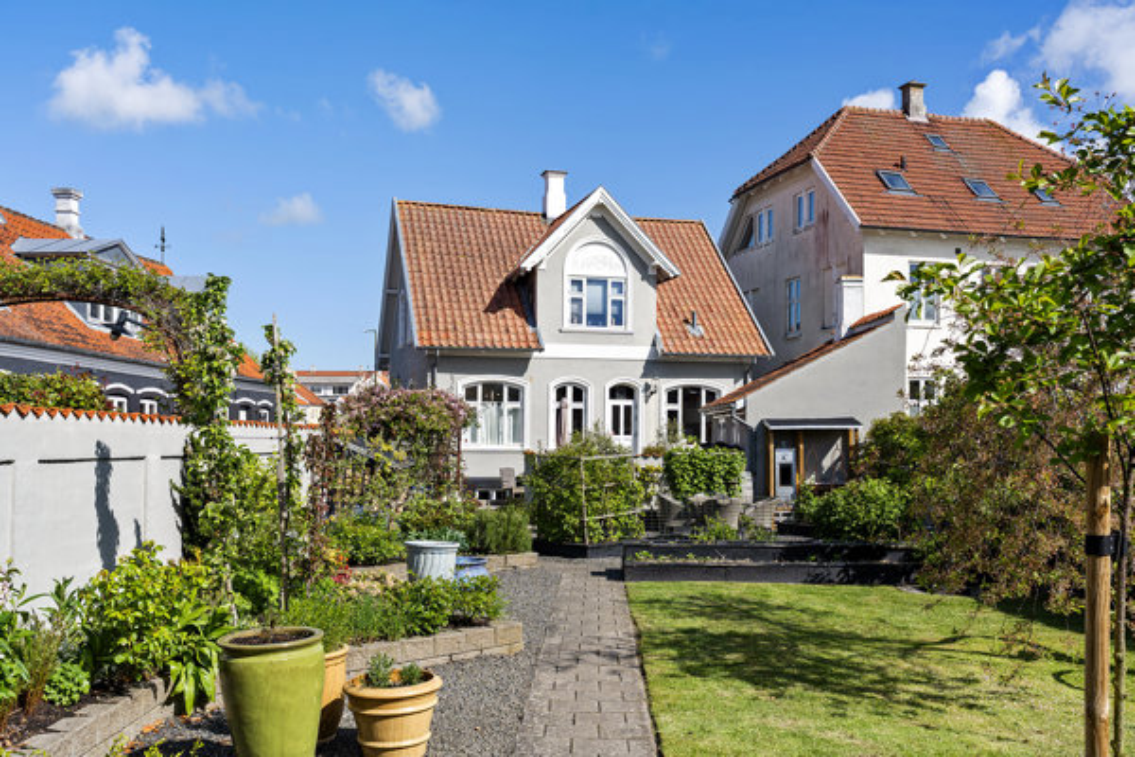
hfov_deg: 55.8
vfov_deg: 38.9
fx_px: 1072
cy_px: 378
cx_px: 568
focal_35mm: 34
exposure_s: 1/320
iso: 100
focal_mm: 34
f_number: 8
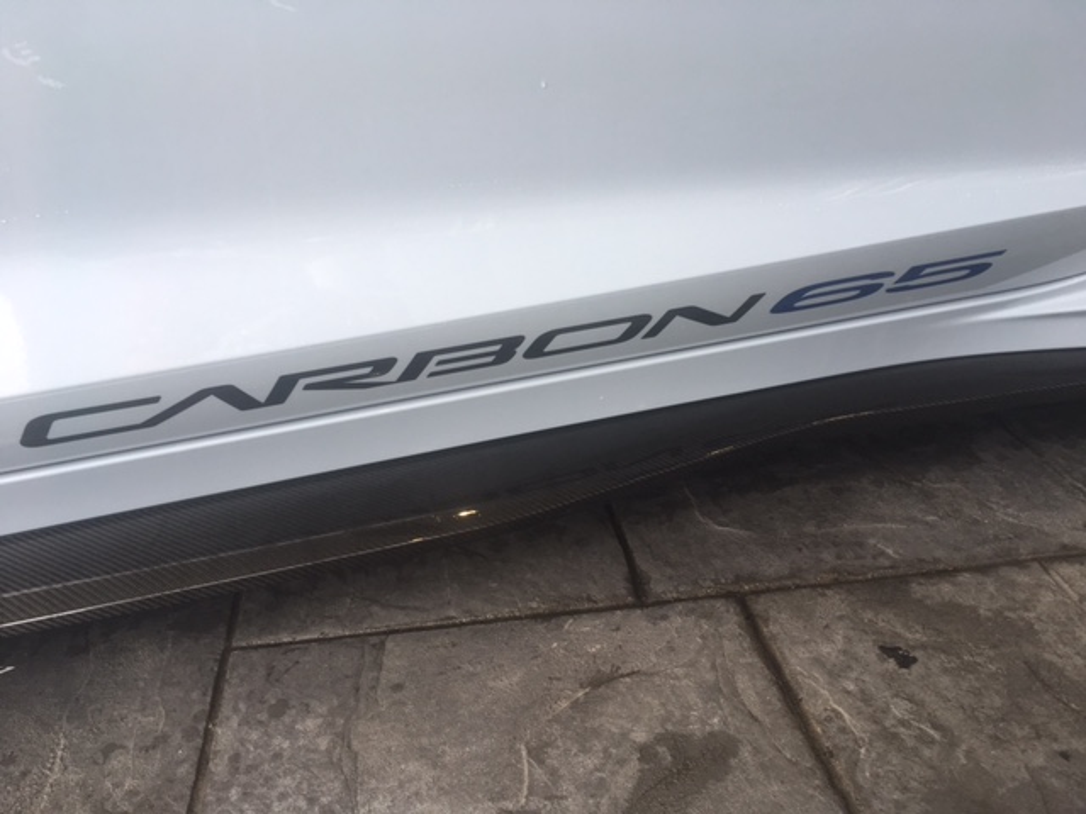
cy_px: 407
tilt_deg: -28.7
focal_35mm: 29
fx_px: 910
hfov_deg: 61.7
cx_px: 543
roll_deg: -0.1
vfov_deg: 48.2
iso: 40
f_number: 2.2
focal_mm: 4.15
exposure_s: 1/120
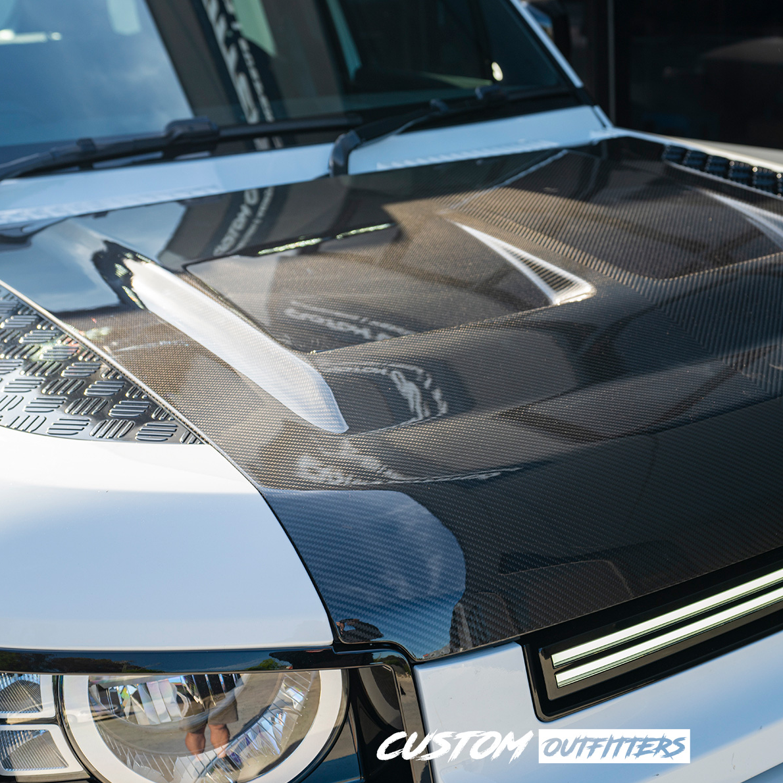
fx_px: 1152
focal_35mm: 45
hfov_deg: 37.1
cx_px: 533
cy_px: 390
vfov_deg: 37.6
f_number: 4.5
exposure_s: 1/80
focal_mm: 35
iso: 100
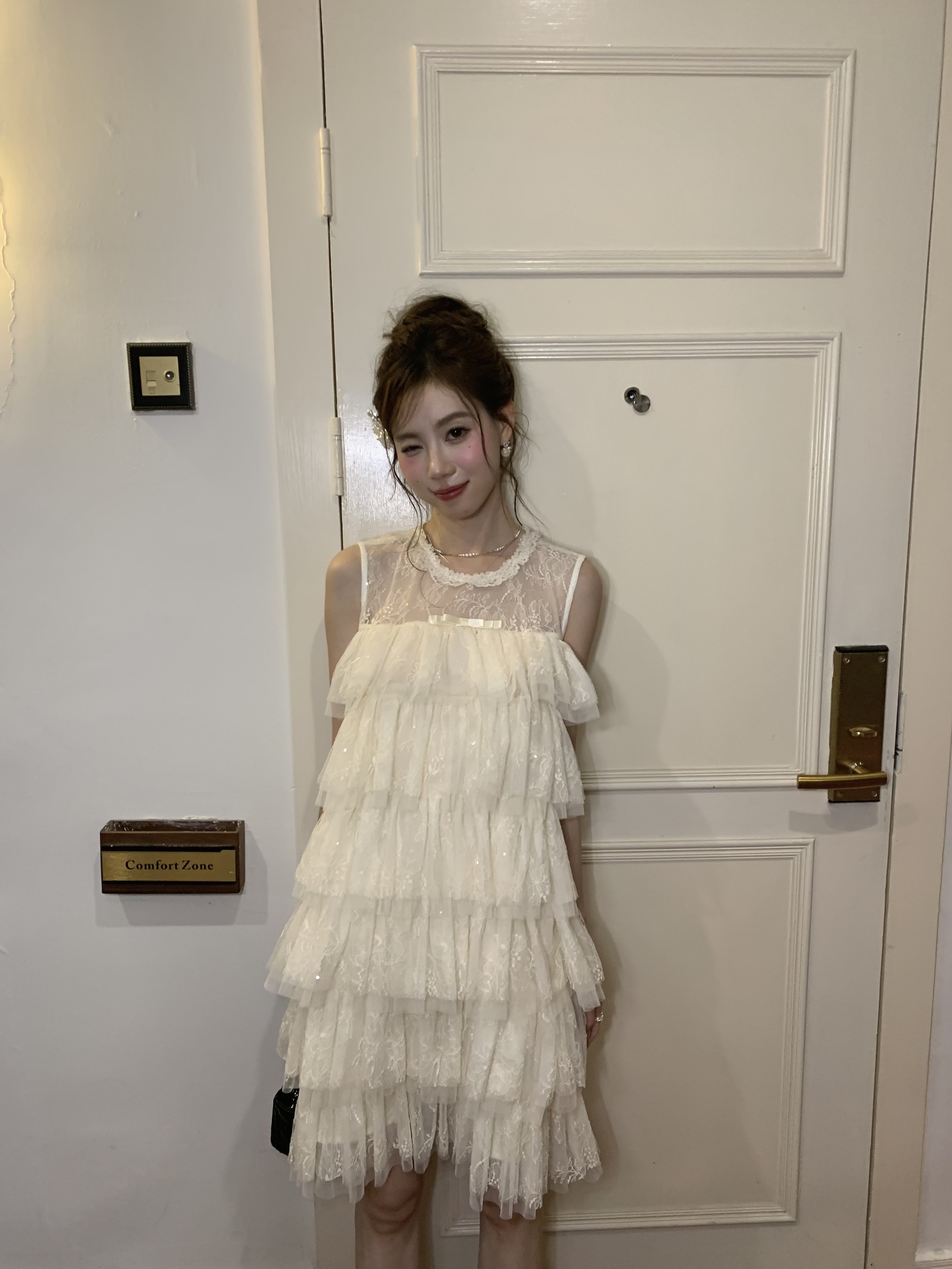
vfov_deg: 67.3
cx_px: 476
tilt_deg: -9.5
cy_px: 634
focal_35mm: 26
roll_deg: -1.7
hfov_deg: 53.1
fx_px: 953
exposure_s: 1/50
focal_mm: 4.25
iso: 125
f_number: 1.8
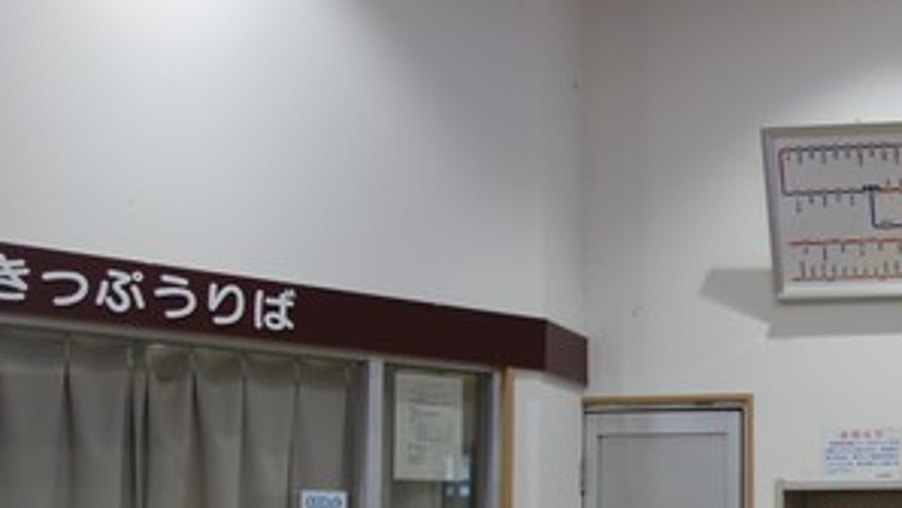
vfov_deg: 18.9
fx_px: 1508
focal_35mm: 63
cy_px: 443
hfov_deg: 30.4
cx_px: 947
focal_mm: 10.4
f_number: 1.8
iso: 125
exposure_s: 1/60
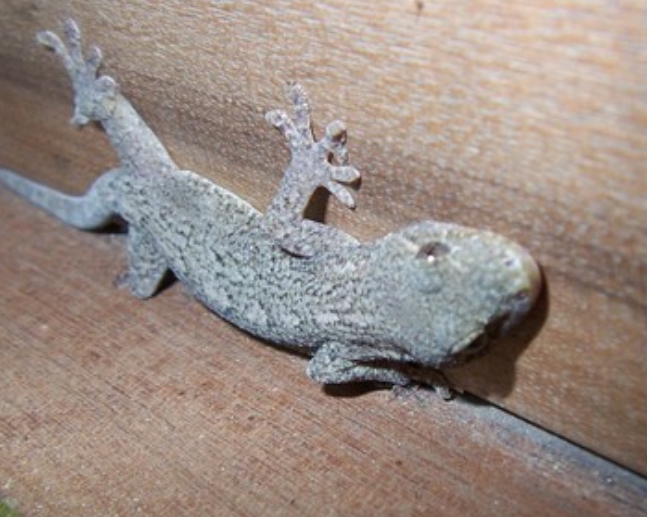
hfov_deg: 31.3
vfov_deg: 25.3
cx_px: 397
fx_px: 1149
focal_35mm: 60
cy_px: 323
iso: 125
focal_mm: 6.4
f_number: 3.9
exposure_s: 1/60
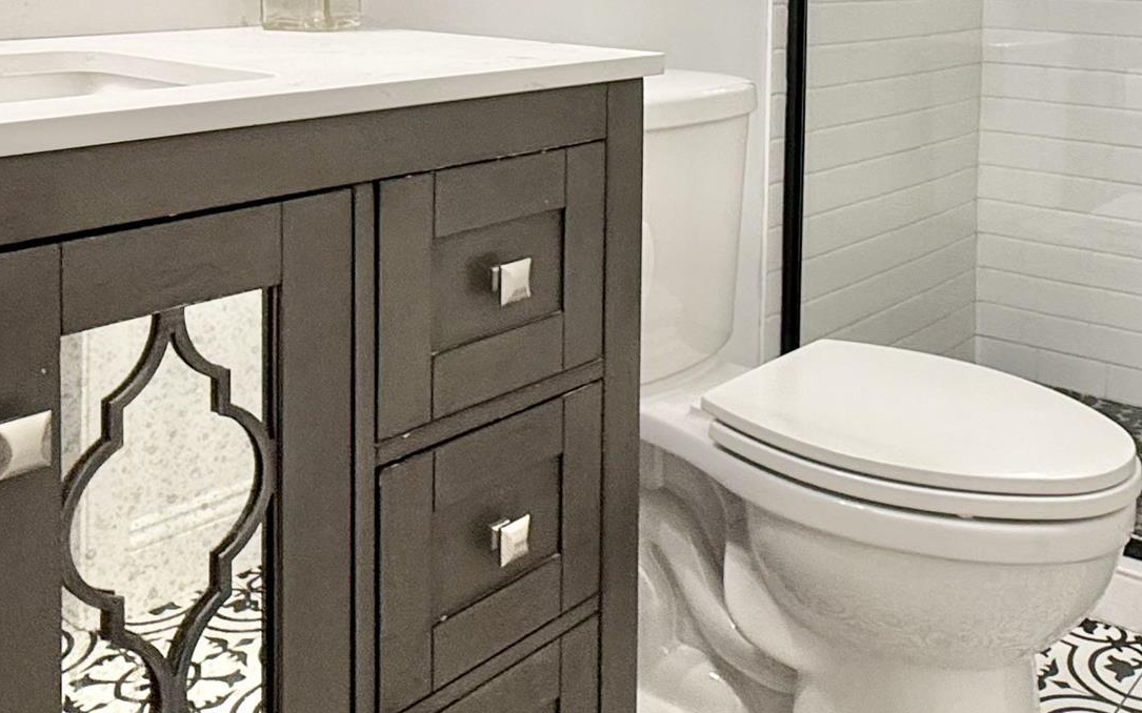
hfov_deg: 46.9
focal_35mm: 42
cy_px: -17
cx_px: 693
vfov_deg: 28.5
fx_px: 1307
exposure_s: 1/120
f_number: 2.2
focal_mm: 2.22
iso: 160
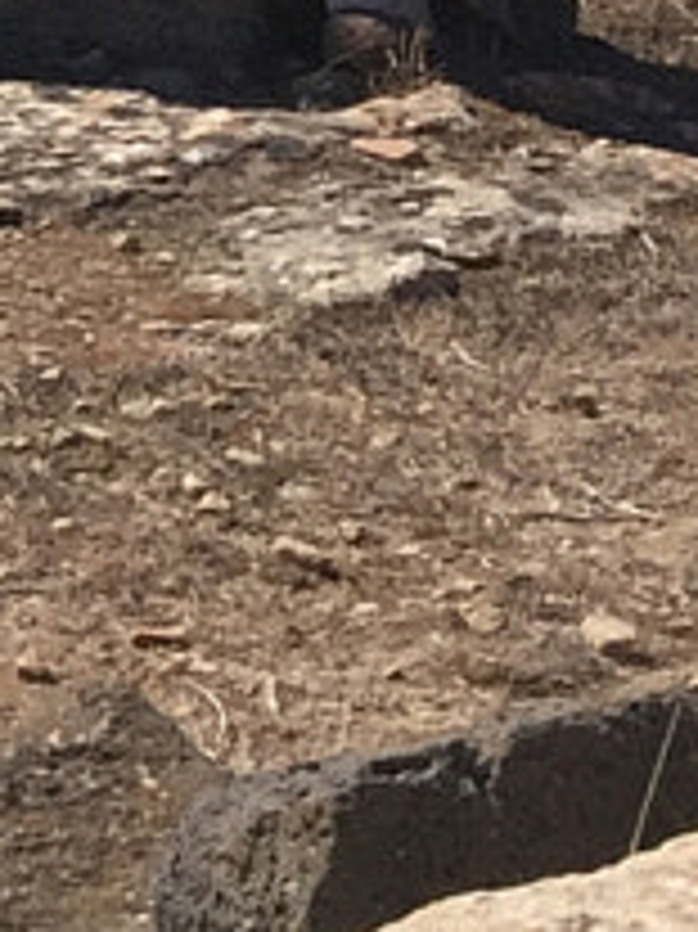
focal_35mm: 224
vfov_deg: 8.4
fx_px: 6029
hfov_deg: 5.8
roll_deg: -0.1
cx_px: -1891
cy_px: -927
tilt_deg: -3.3
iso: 32
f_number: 2.2
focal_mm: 4.15
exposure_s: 1/3049
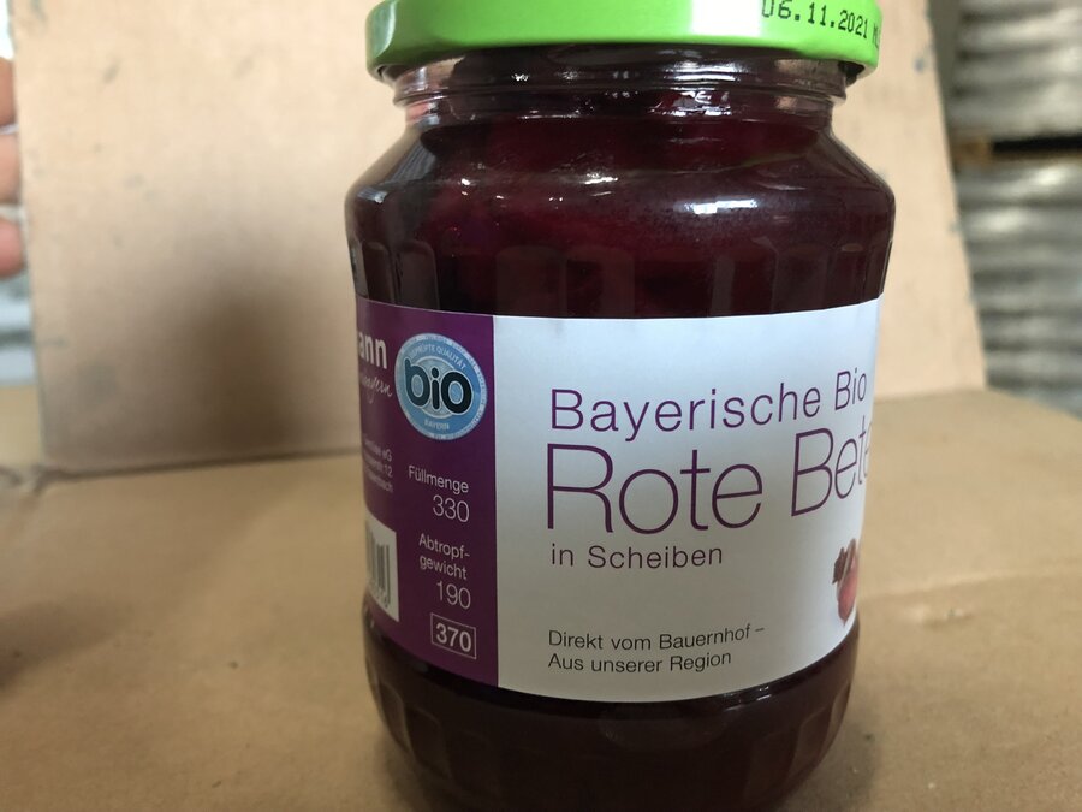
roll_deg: +1.3
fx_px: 906
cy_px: 406
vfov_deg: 48.2
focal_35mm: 29
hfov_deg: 61.7
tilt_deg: -10.8
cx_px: 541
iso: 80
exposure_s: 1/6
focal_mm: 3.99
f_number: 1.8
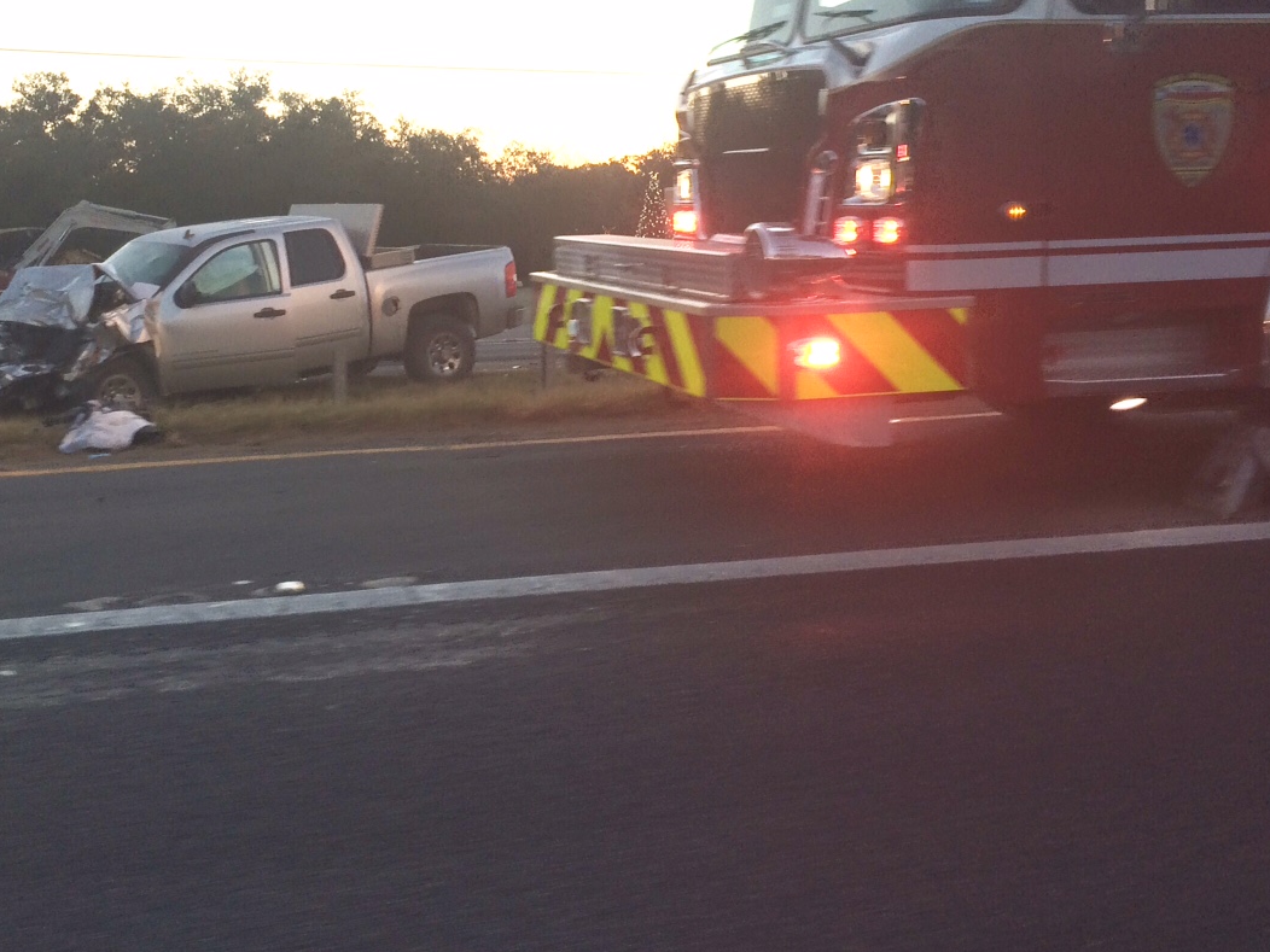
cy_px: 265
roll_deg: -1.0
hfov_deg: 41.9
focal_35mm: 45
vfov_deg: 31.7
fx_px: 1651
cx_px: 534
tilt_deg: +0.6
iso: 40
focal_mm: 4.15
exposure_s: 1/120
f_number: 2.2
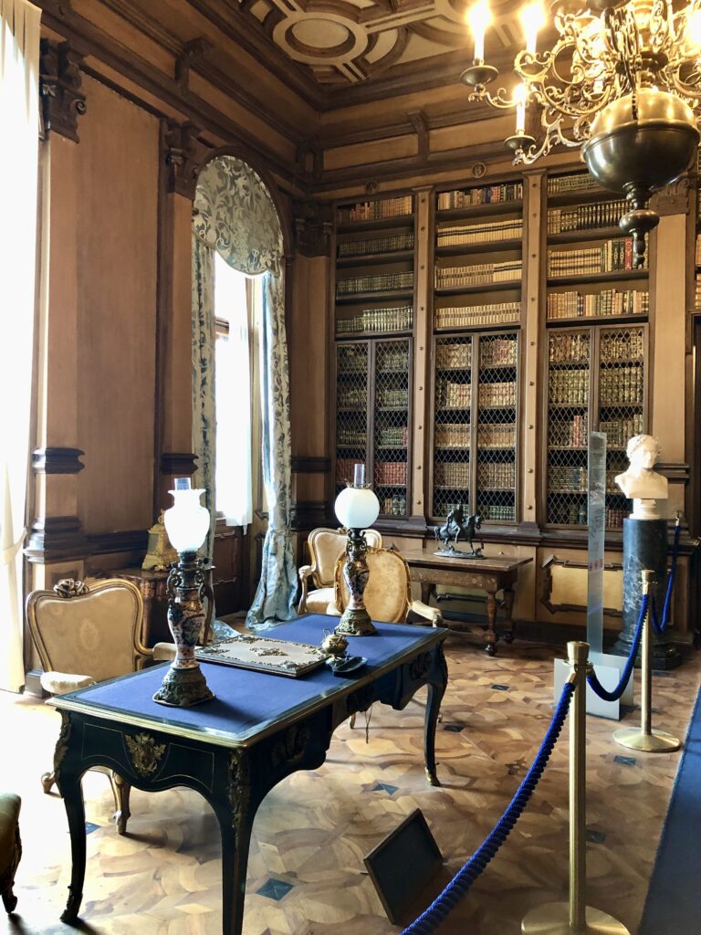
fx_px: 756
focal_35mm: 28
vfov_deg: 63.4
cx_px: 350
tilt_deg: +1.7
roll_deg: +0.1
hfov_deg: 49.7
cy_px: 468
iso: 100
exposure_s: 1/12
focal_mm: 3.99
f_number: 1.8
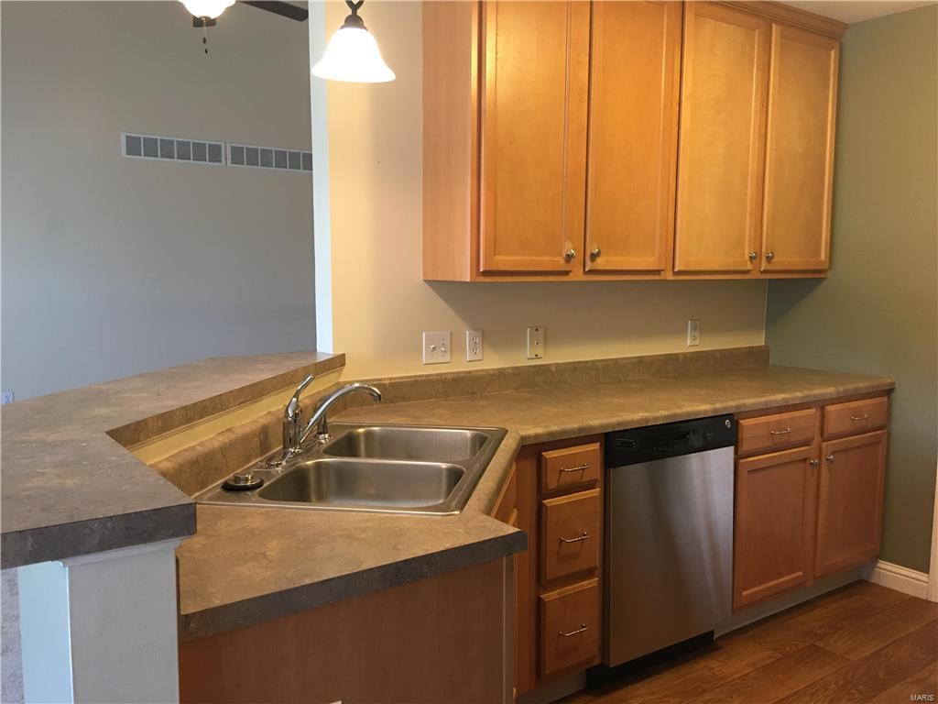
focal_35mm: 29
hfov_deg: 61.7
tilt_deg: -5.4
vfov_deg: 48.2
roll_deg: +1.3
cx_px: 469
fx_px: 786
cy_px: 352
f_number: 2.2
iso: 64
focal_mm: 4.15
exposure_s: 1/15
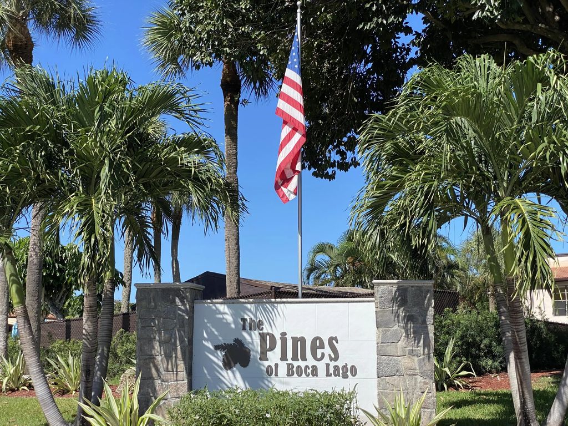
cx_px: 284
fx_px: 853
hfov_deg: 36.8
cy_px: 213
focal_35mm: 52
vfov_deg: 28.0
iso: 20
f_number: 2
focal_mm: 6
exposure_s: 1/1142
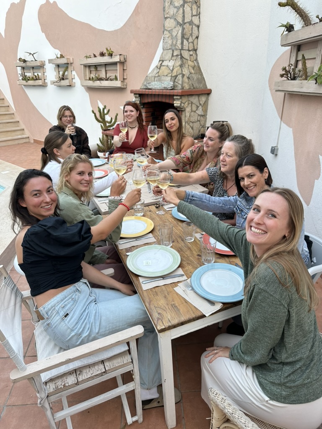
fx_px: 298
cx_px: 161
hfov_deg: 56.8
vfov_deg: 71.6
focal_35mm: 24
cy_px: 214
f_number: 1.78
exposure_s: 1/121
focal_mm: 6.86
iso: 125
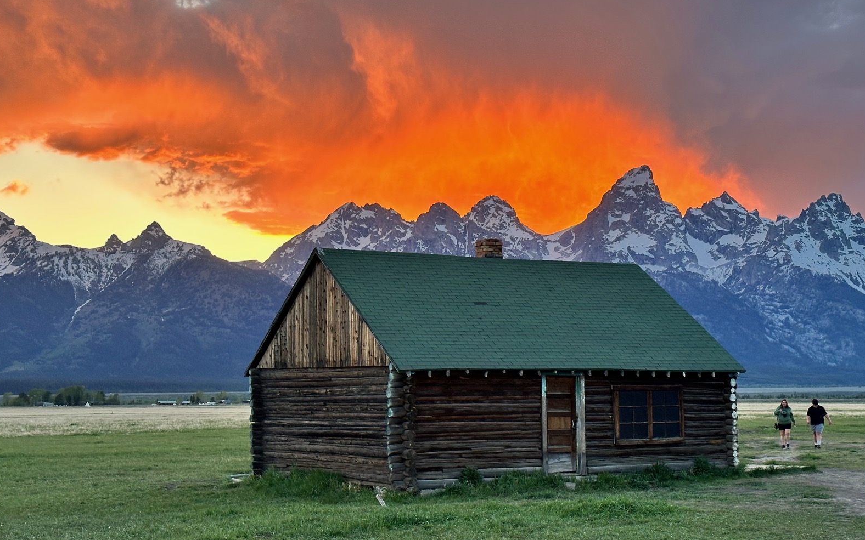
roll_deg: -0.3
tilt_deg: +2.8
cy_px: 300
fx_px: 1462
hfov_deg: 32.9
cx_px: 504
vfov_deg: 20.9
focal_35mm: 62
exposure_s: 1/155
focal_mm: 6.86
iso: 80
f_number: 1.78
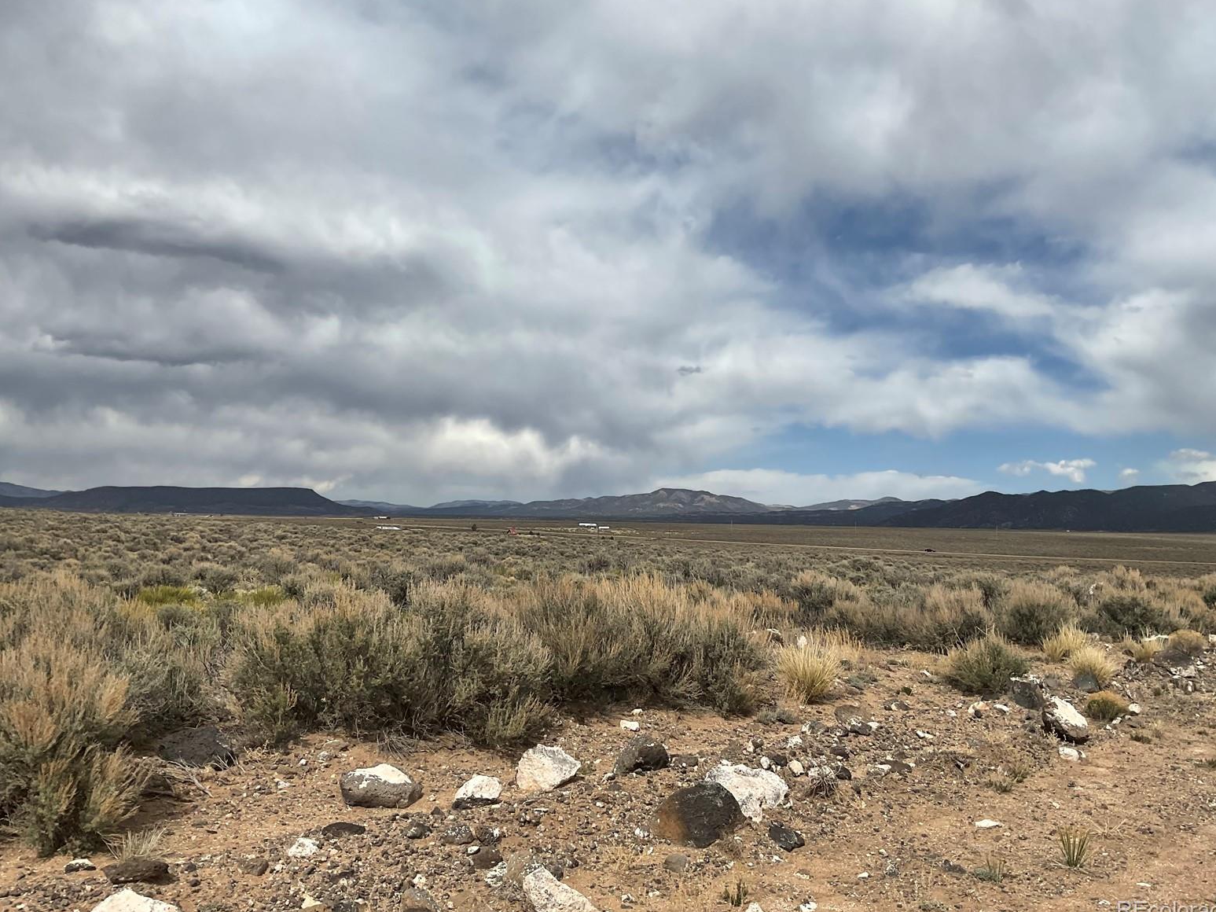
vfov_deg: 46.8
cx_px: 615
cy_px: 454
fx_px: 1054
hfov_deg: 60.0
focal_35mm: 30
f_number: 1.8
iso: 16
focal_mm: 3
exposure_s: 1/3788
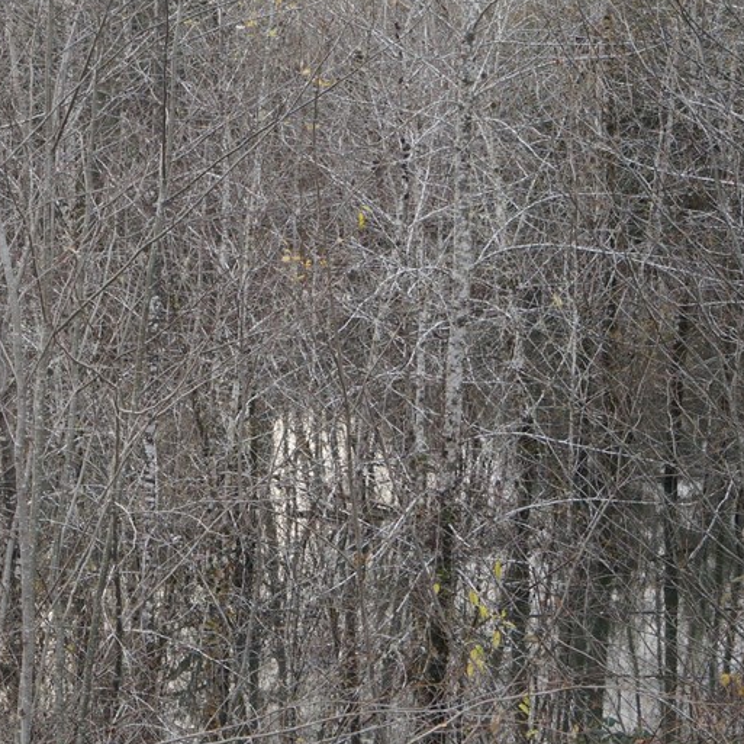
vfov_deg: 21.3
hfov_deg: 21.0
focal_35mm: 81
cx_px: 98
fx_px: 1970
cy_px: 491
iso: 1000
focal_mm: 30
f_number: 4.5
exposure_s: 1/160
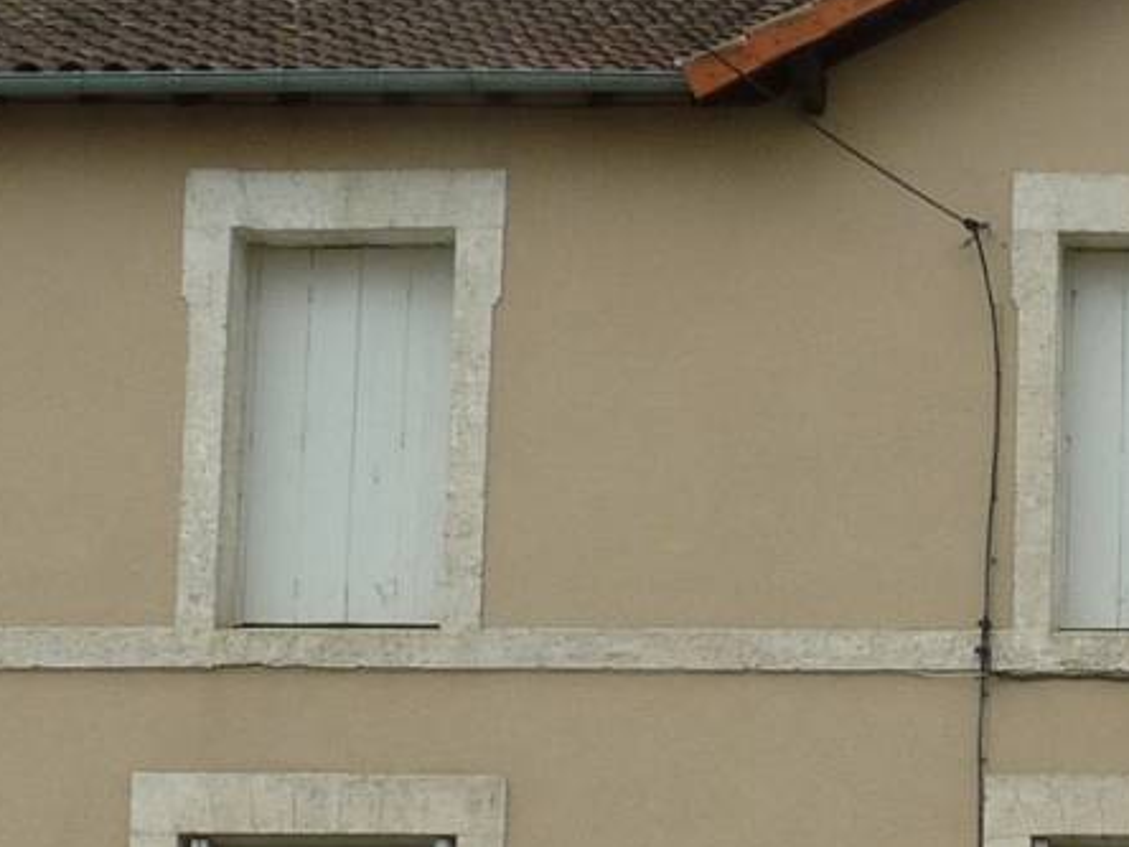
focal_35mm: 119
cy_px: 982
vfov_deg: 12.2
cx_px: 1610
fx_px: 3881
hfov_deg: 15.5
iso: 100
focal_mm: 4.8
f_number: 5.6
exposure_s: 1/250
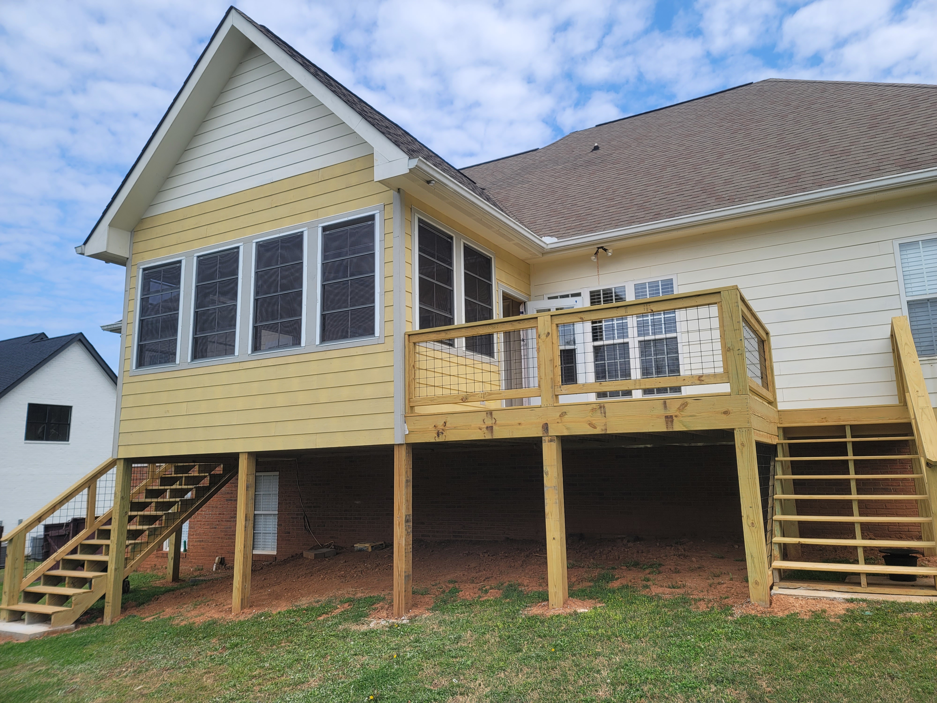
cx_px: 468
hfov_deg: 69.4
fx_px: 677
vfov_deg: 54.9
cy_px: 352
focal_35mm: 25
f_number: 1.8
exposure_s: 1/668
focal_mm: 7
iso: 20
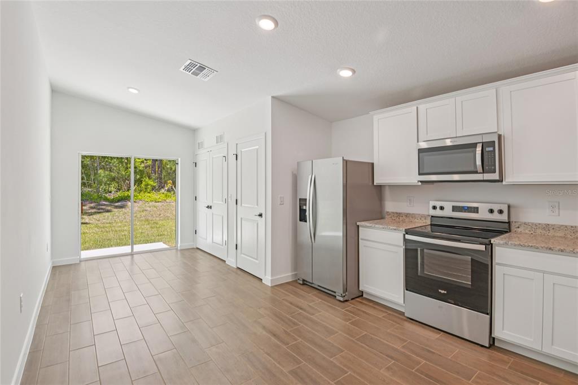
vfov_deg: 73.7
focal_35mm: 16
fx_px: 257
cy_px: 192
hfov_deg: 96.8
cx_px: 289
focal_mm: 16
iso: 400
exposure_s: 1/60
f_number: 8
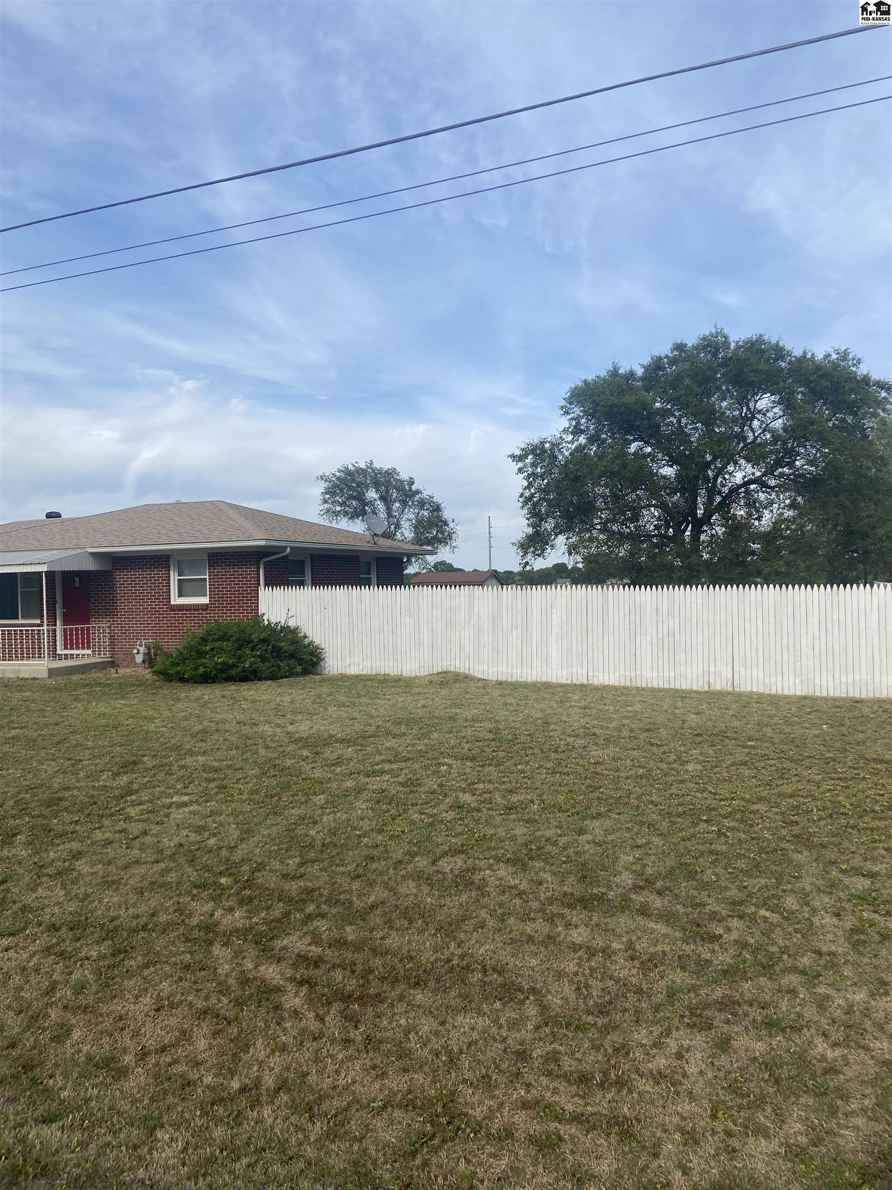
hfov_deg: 53.1
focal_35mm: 26
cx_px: 446
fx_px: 893
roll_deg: +1.6
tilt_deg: +1.4
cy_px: 595
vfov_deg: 67.3
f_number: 1.8
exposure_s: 1/2625
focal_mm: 4.25
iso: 32
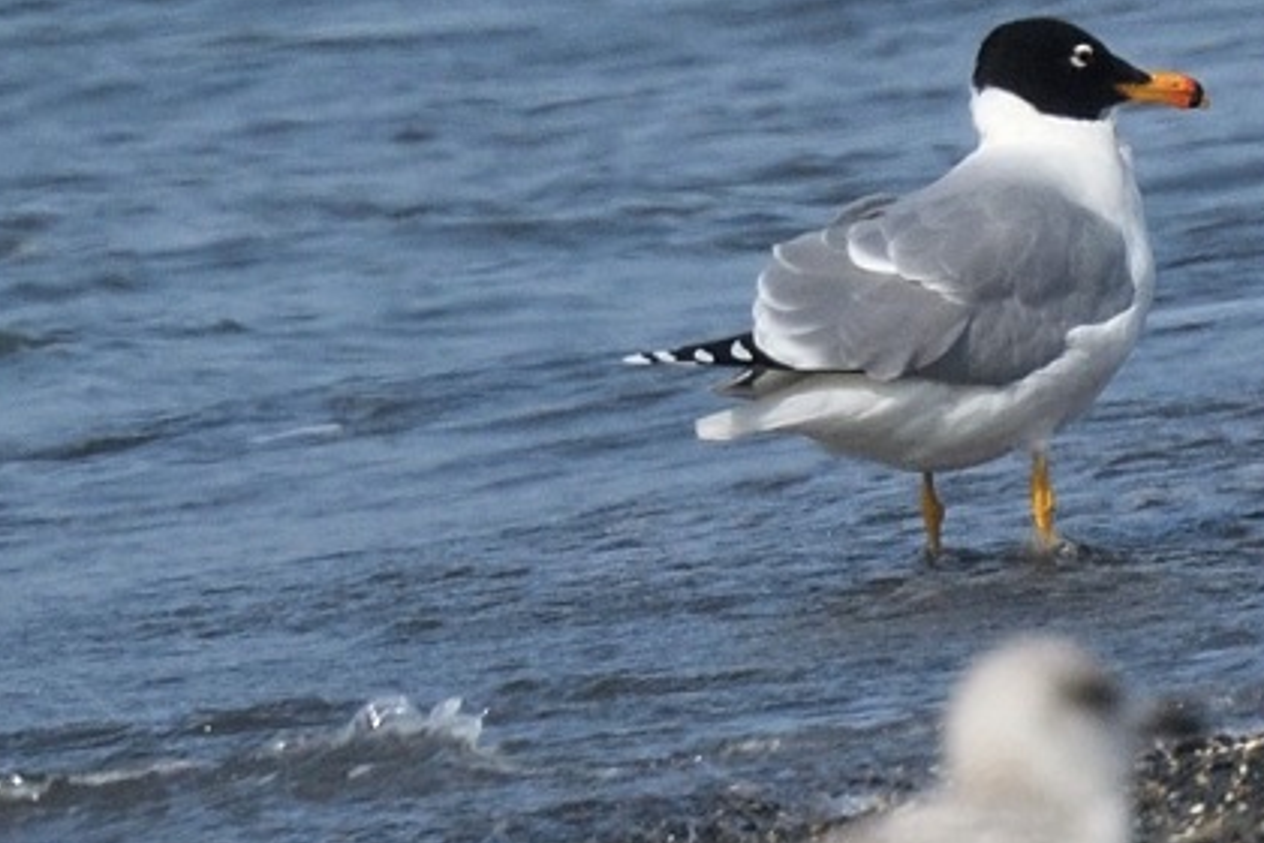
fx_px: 55296
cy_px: 66
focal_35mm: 1575
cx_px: 915
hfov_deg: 1.3
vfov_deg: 0.9
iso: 280
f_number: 5.6
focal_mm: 420
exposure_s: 1/2000
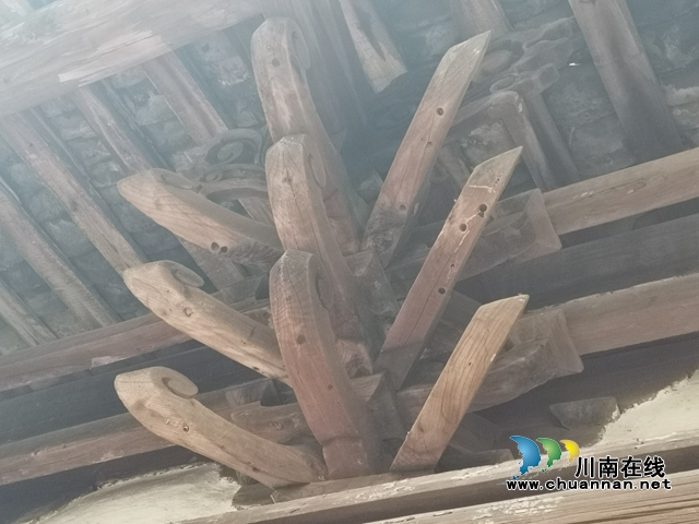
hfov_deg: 36.8
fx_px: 1050
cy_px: 262
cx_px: 350
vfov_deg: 28.0
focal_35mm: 52
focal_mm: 4.75
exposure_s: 1/100
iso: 320
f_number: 1.8
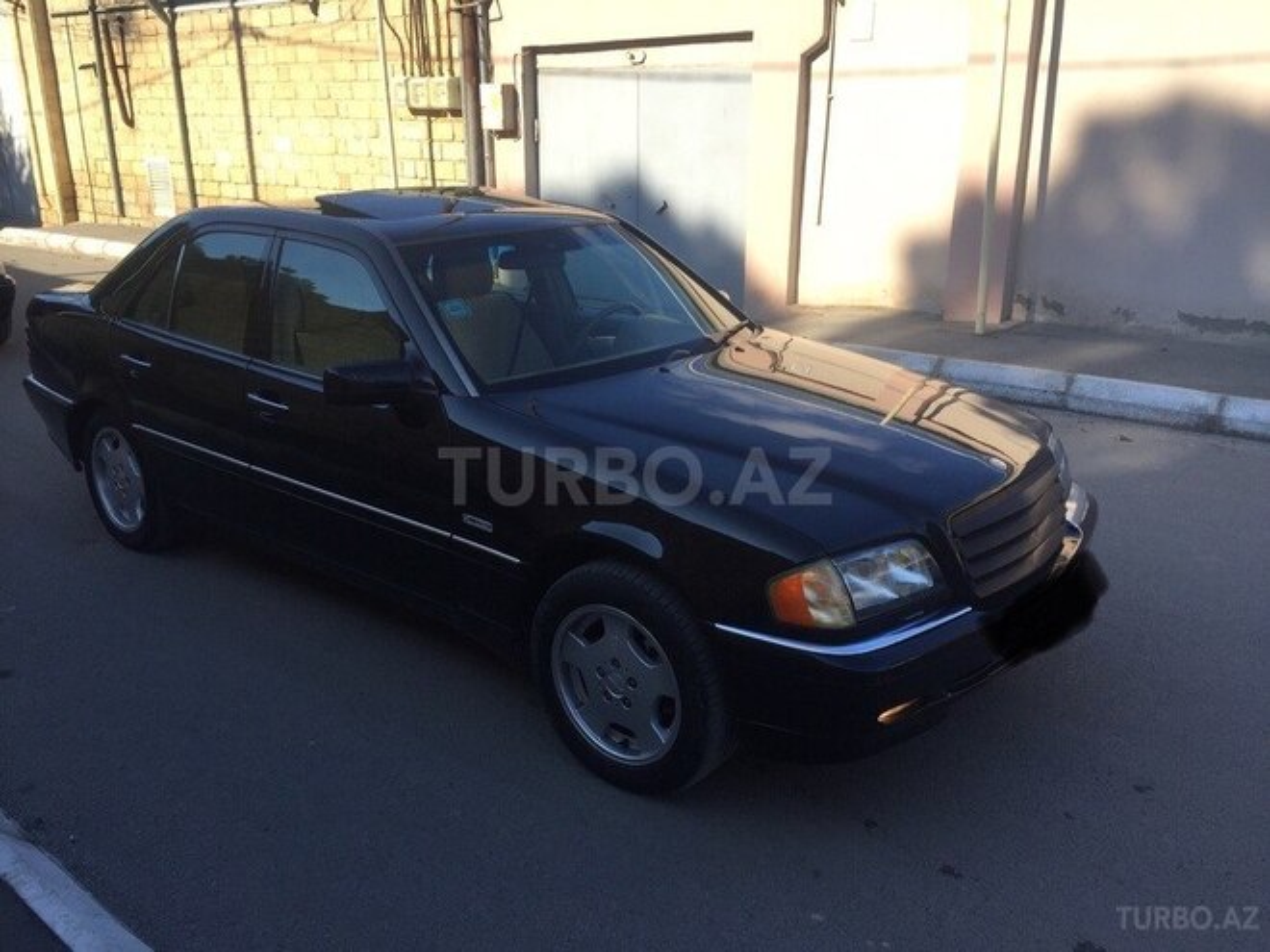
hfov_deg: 61.7
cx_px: 635
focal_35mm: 29
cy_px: 476
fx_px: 1064
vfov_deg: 48.2
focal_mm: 4.15
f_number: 2.2
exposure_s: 1/964
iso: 32
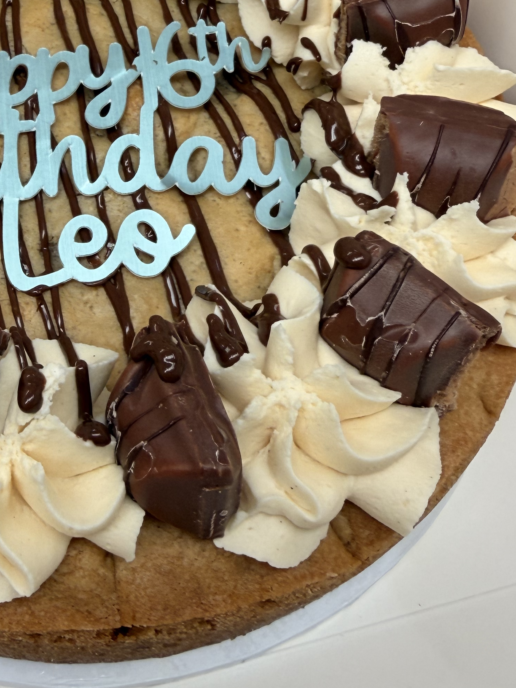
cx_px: 67
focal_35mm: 49
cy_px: 208
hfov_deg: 28.7
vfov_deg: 38.3
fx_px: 974
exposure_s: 1/100
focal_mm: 2.22
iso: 50
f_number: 2.2
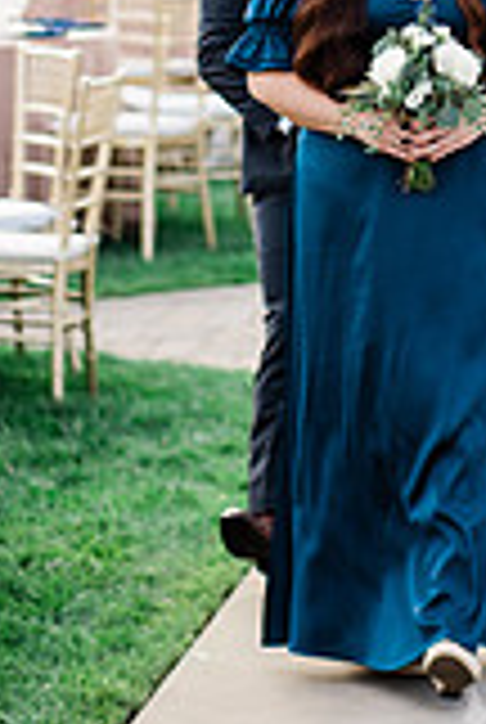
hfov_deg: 5.8
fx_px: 4778
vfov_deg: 8.6
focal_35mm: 237
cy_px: -76
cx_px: 477
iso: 160
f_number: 2.2
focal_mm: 85
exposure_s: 1/640
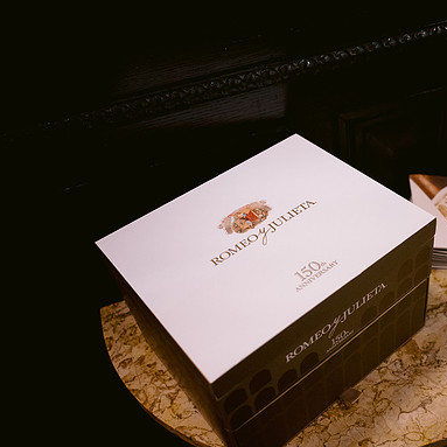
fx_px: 526
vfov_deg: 46.0
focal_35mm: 36
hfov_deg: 44.8
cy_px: 225
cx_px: 326
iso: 1600
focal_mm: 28
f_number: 2.8
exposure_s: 1/30
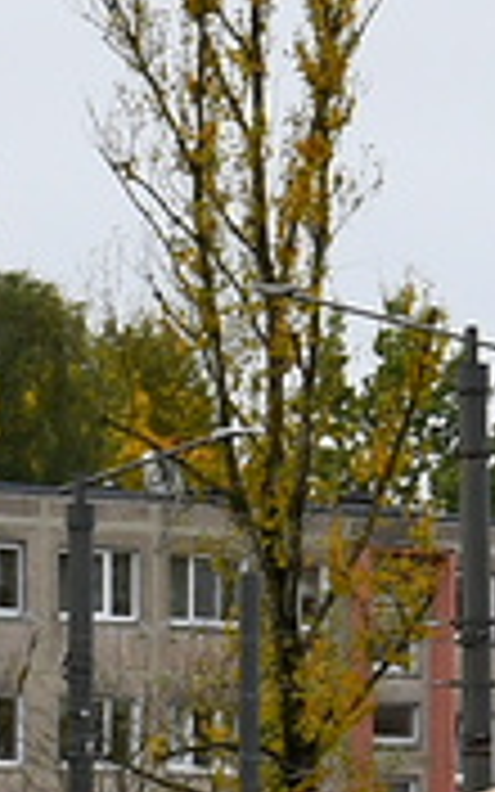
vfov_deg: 3.9
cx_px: 1719
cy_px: 756
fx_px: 11720
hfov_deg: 2.4
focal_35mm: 543
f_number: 6.3
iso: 200
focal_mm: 48
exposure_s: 1/320
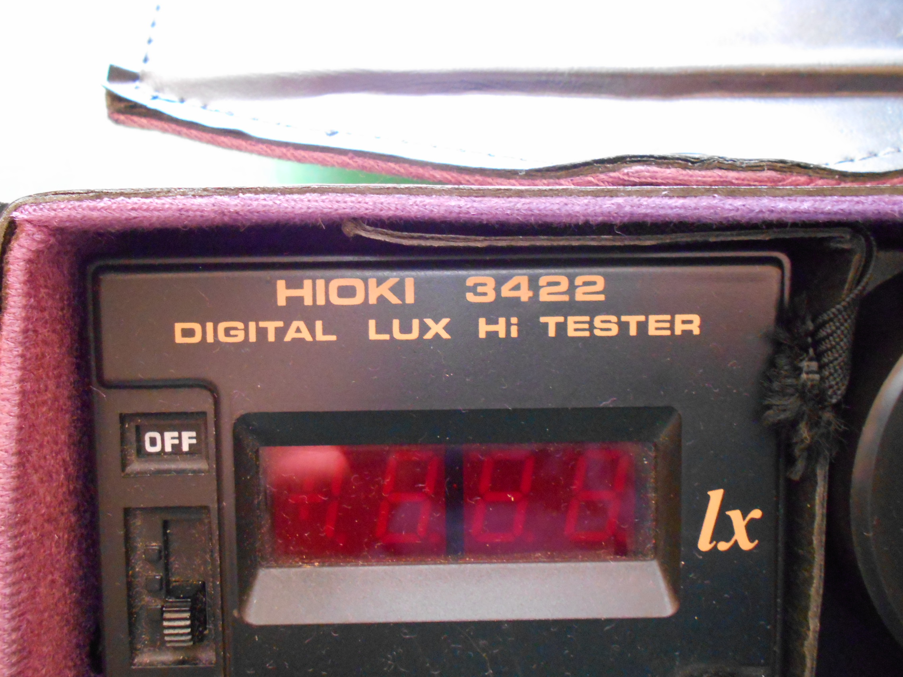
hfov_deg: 60.0
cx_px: 452
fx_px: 783
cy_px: 338
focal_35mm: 30
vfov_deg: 46.8
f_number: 3.4
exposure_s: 1/10
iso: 800
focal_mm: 5.1
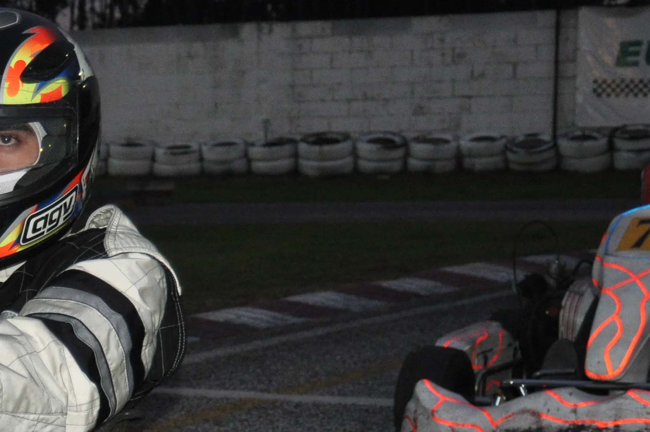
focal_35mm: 113
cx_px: -209
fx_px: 2038
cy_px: 567
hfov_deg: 17.0
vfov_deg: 11.8
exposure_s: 1/60
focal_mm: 26
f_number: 4
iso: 800
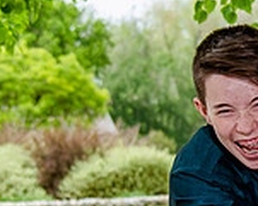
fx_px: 1689
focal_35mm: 221
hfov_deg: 8.5
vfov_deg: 7.0
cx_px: 420
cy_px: 185
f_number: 4
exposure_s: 1/250
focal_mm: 40
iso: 1000
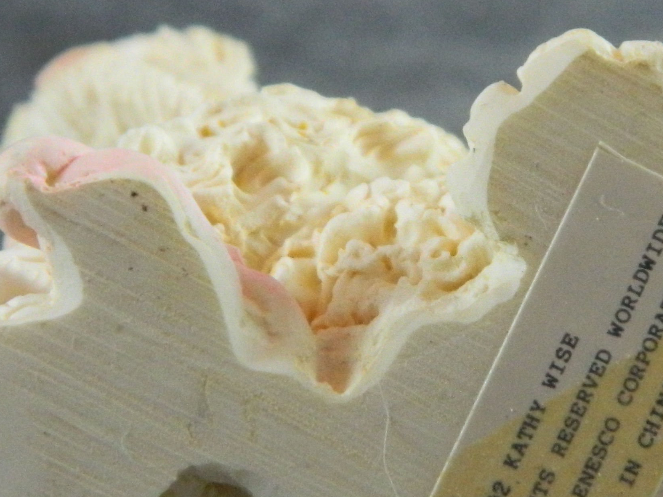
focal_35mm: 269
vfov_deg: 5.5
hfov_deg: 7.4
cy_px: 250
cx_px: 431
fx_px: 5153
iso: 400
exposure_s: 1/25
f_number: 4.5
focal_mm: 18.6
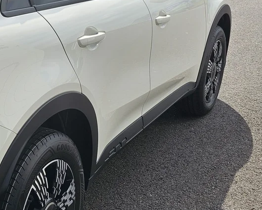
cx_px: -52
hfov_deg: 25.1
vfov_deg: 22.5
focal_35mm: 68
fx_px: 528
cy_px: 86
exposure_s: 1/1047
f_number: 1.7
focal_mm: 6.3
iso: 10
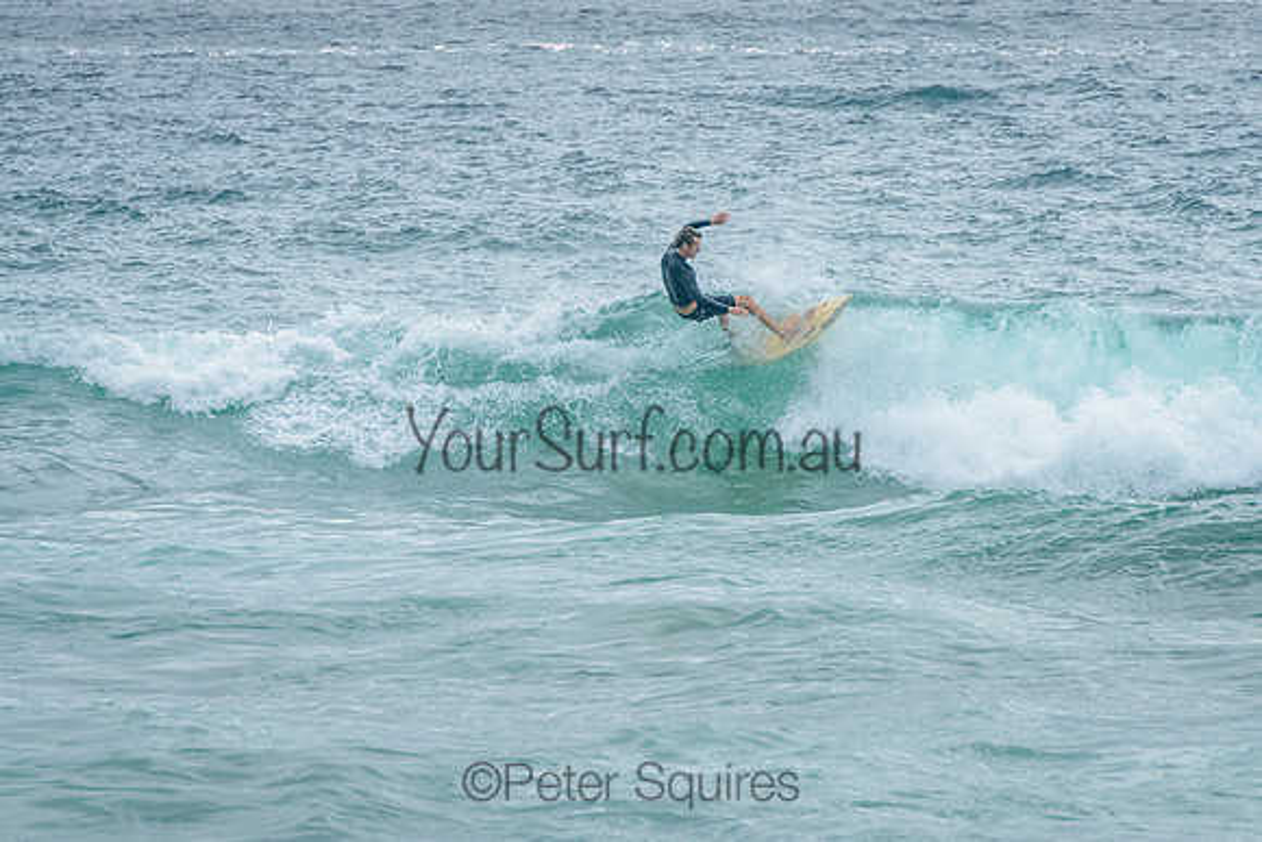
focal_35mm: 511
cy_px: 311
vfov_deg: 2.7
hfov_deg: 4.0
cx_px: 655
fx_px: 17907
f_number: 10
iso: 500
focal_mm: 400
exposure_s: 1/1600
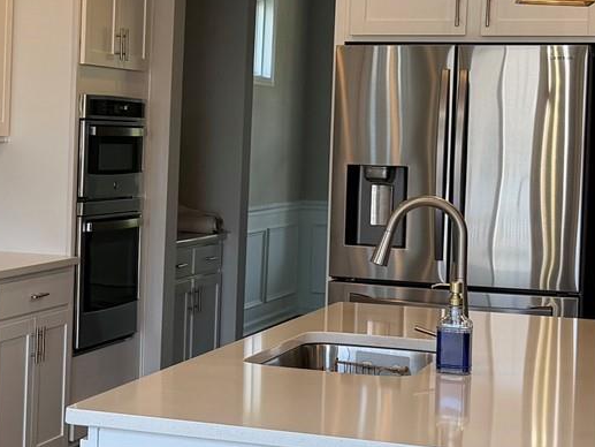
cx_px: 3
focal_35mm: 95
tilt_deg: -3.1
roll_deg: -1.4
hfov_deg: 20.0
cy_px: 173
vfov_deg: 15.6
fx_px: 1633
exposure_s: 1/204
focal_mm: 6.76
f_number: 1.78
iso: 80
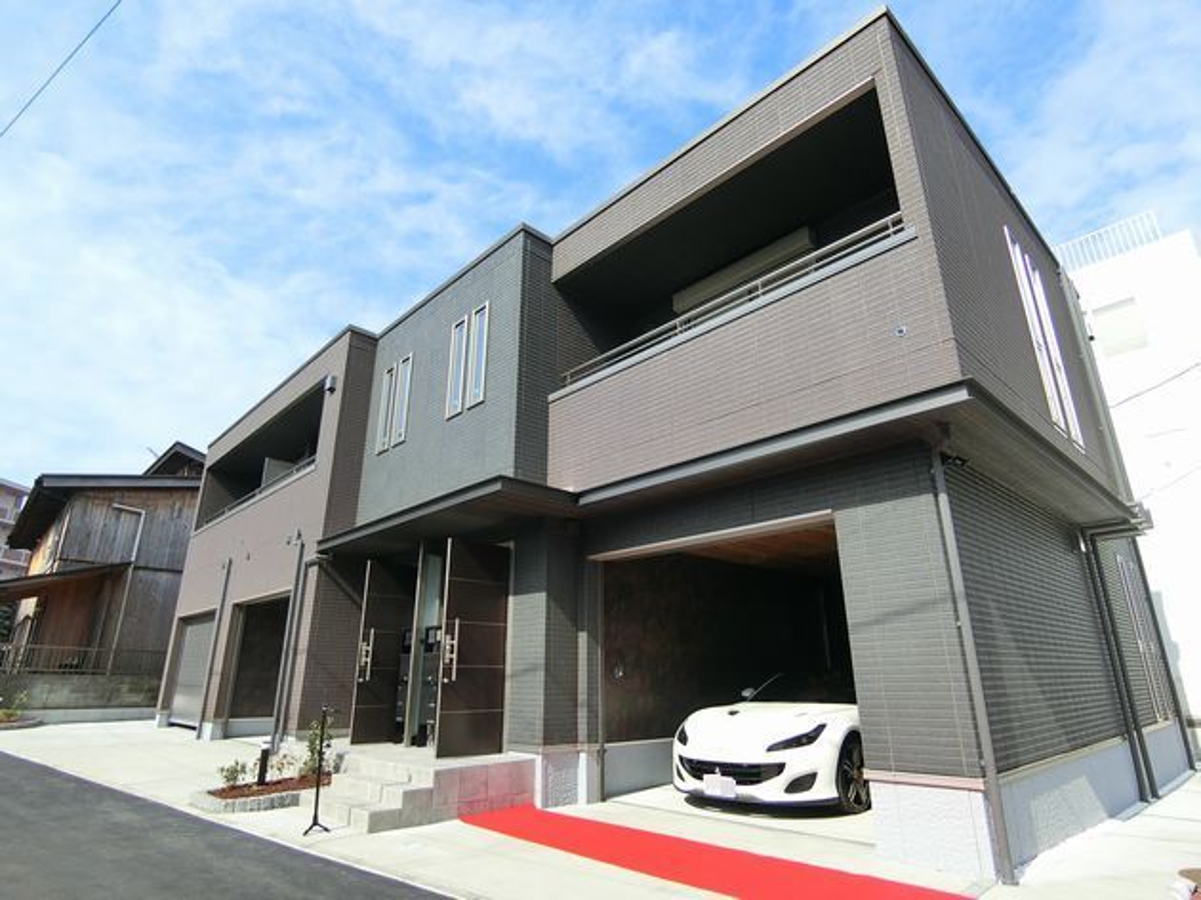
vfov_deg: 68.6
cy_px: 450
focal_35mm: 19
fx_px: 659
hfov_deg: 84.7
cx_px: 600
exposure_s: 1/160
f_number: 6.9
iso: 80
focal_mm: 4.06
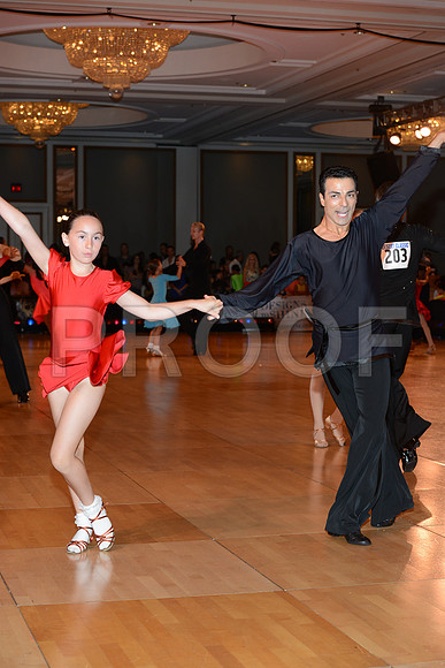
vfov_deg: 28.8
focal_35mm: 70
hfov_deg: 19.5
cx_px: 222
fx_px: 1297
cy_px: 334
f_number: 5.6
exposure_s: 1/250
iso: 1000
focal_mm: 70
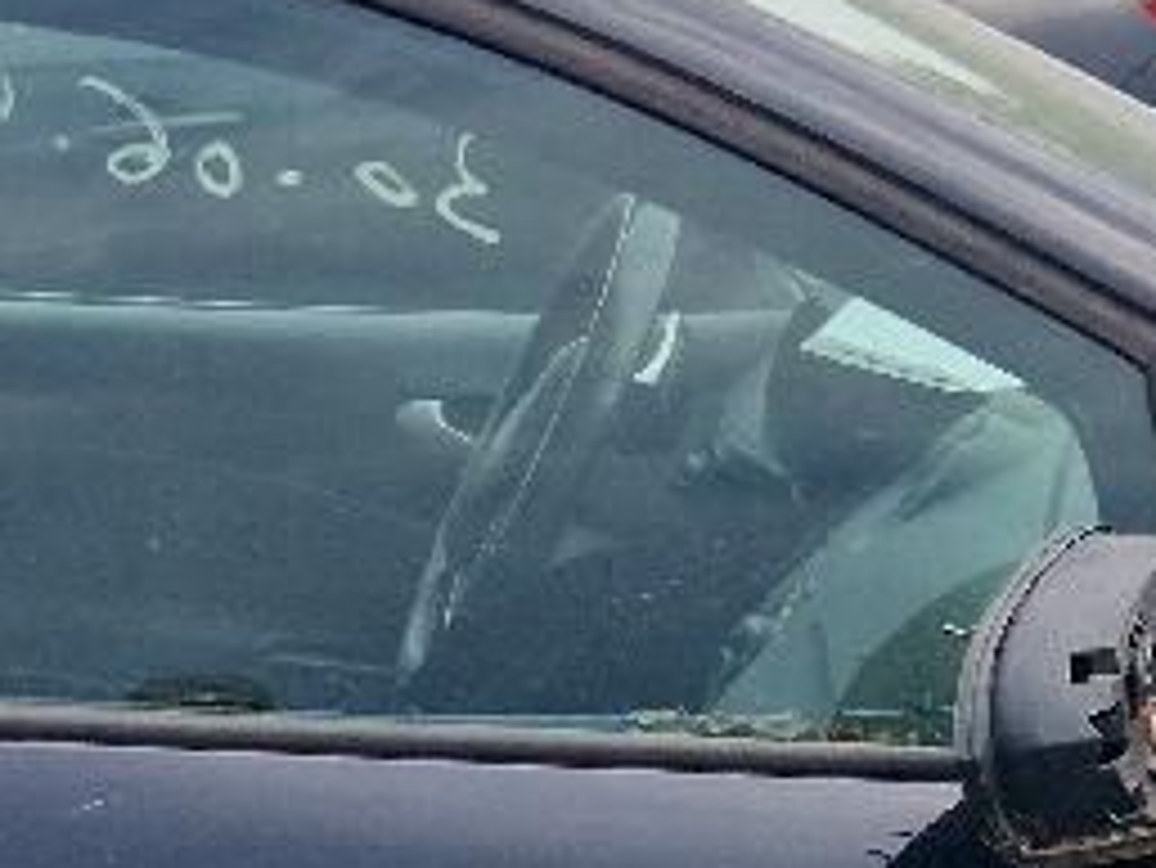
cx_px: 126
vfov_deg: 9.1
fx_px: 5379
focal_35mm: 161
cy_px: 1147
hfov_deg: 12.2
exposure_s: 1/588
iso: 50
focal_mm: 5.4
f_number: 1.8
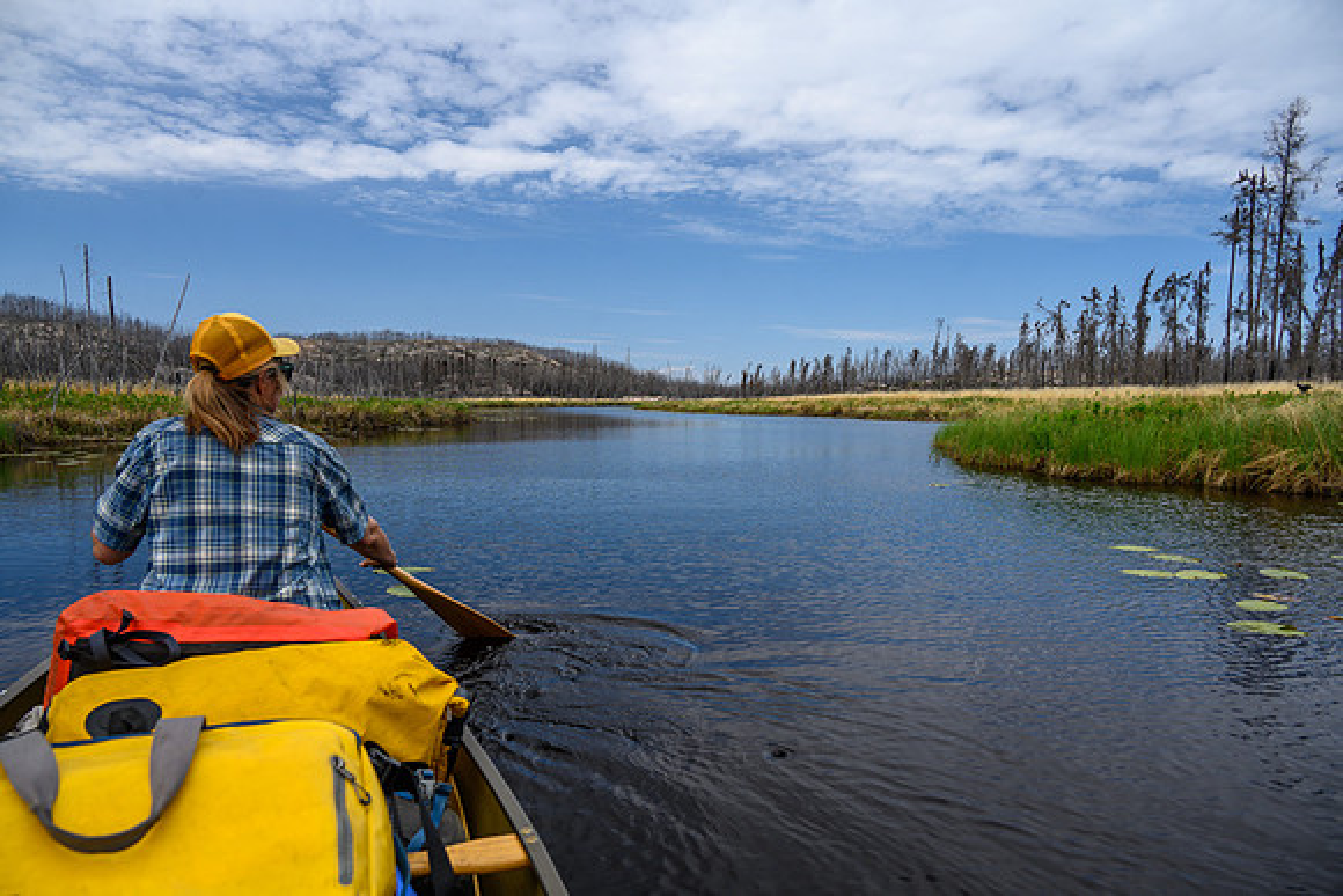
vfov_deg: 53.2
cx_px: 672
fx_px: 896
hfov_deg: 73.7
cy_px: 448
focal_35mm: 24
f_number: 6.3
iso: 100
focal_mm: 24
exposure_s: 1/200
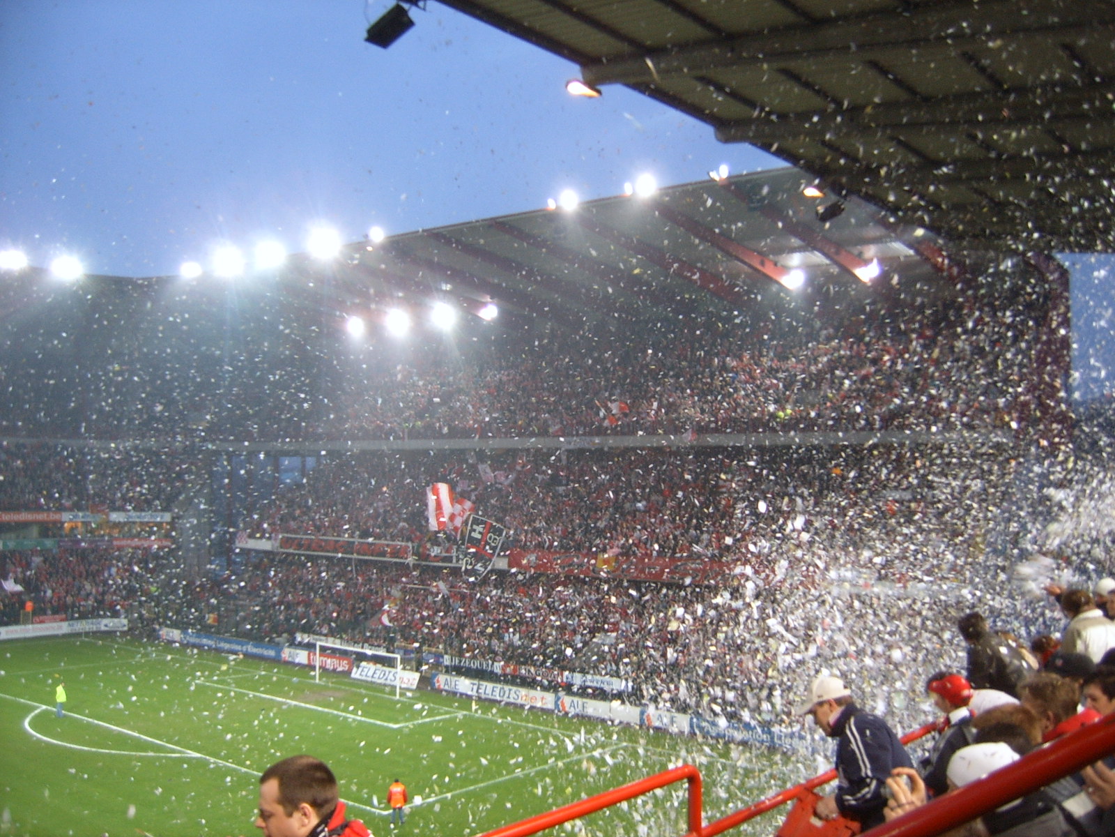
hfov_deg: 52.6
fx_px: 1127
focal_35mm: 35
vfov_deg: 40.7
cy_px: 418
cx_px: 558
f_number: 2.8
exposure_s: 1/30
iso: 83
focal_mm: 5.8
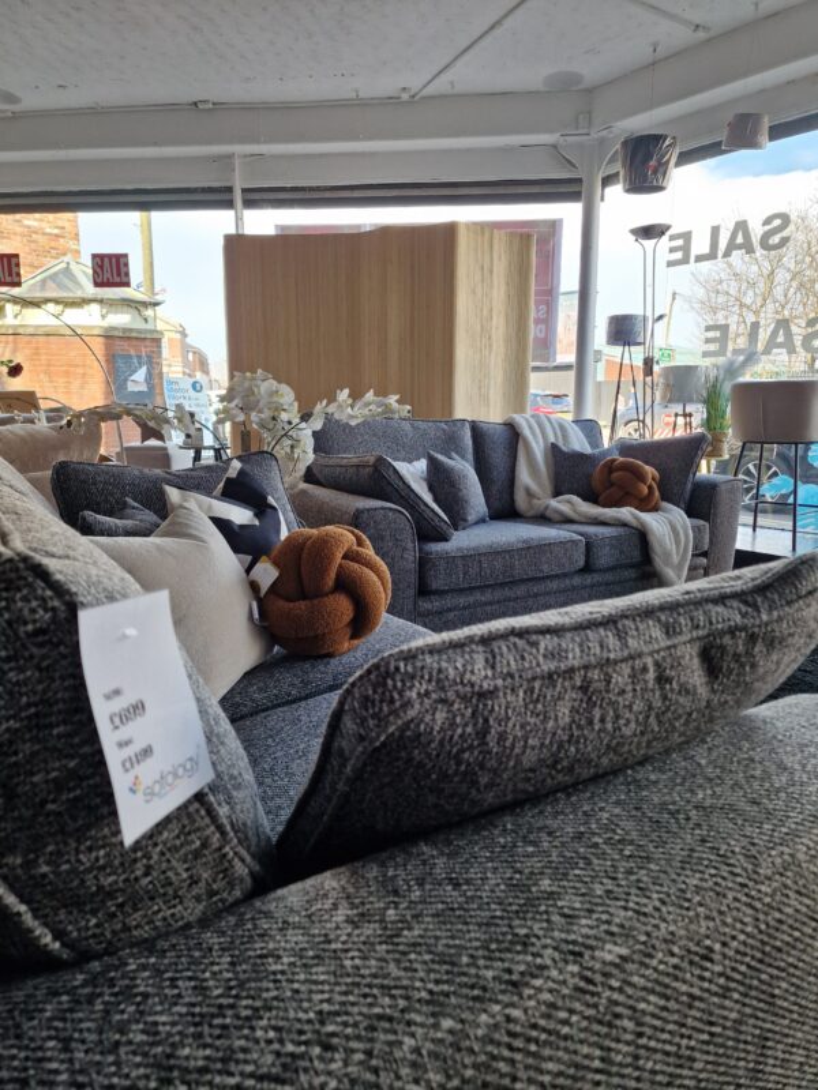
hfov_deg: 58.9
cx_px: 409
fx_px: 725
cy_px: 545
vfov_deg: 73.9
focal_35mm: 23
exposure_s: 1/180
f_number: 1.8
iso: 64
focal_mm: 6.4
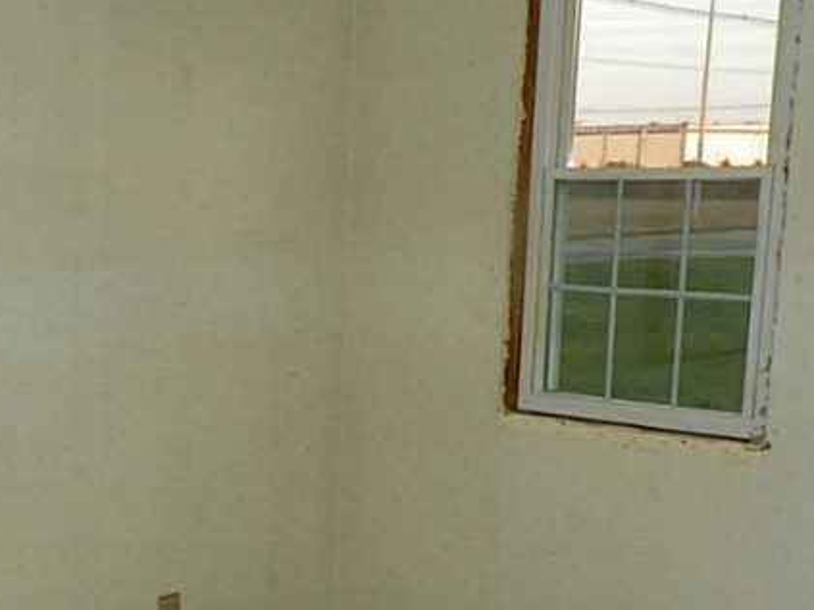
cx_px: 94
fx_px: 1646
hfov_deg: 26.9
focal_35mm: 70
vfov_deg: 20.6
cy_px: 541
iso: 200
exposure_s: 1/160
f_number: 3.2
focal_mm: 6.6
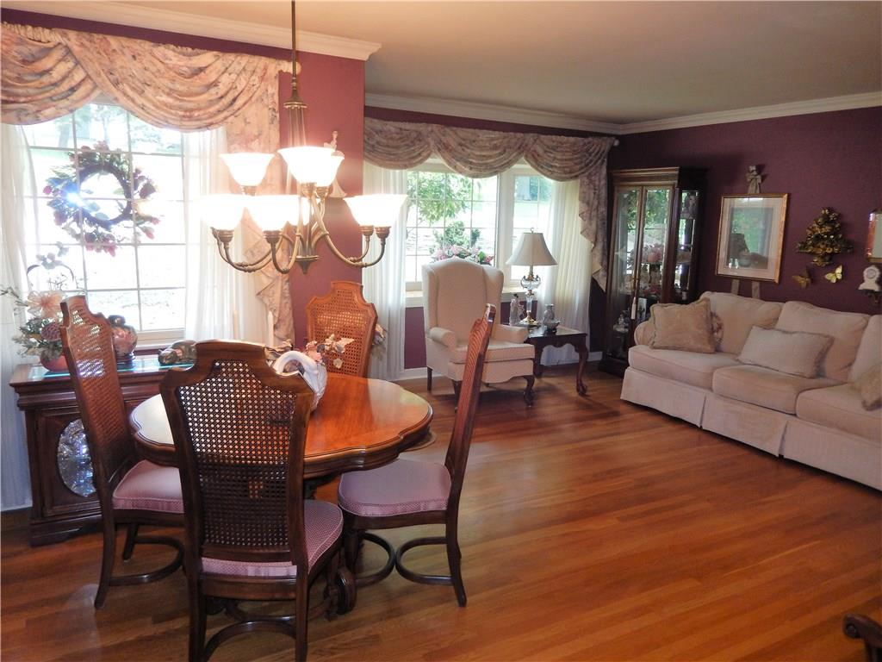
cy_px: 331
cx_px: 441
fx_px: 637
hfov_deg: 69.4
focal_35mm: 25
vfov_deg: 54.9
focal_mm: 4.5
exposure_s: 1/30
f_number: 3.4
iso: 200
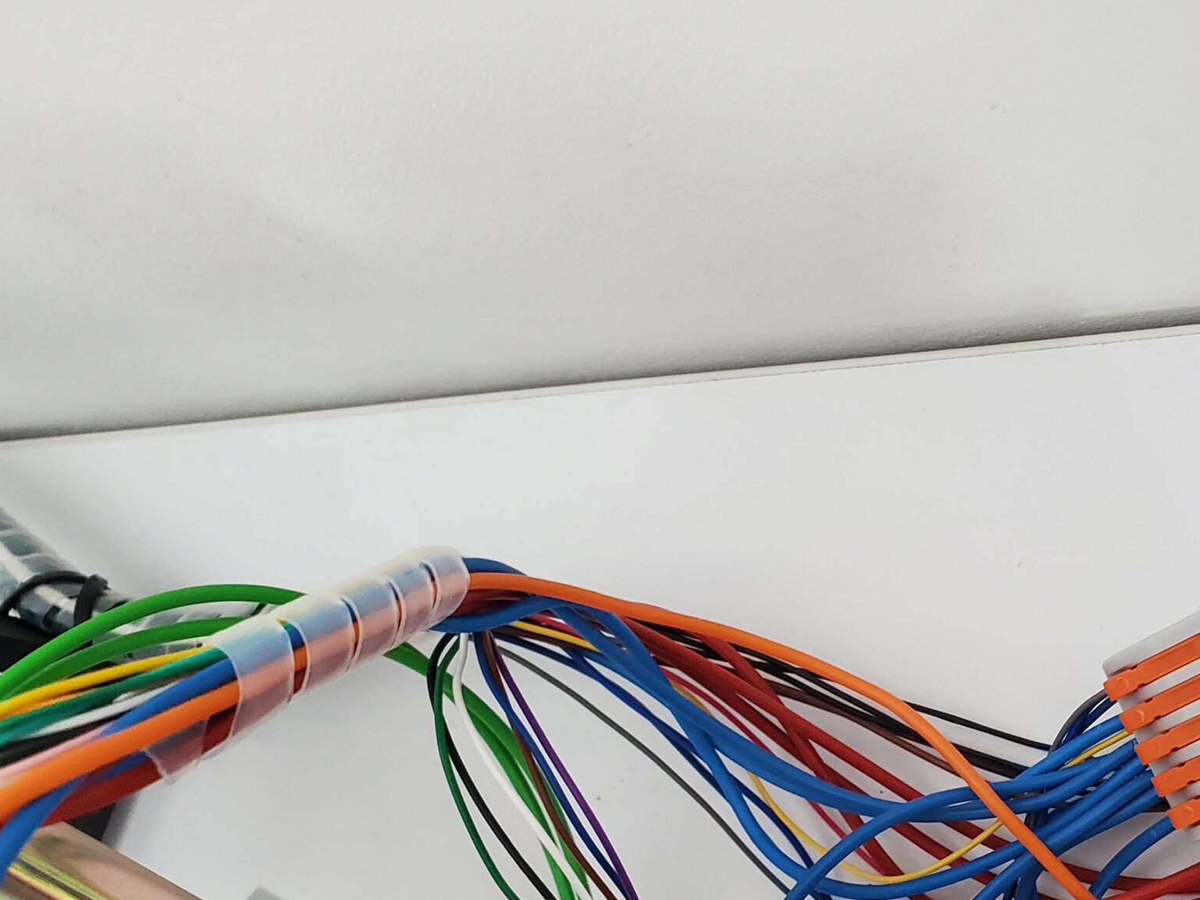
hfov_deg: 41.8
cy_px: 718
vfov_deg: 32.7
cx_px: 970
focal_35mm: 43
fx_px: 1491
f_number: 2.4
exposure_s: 1/60
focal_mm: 4.3
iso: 500
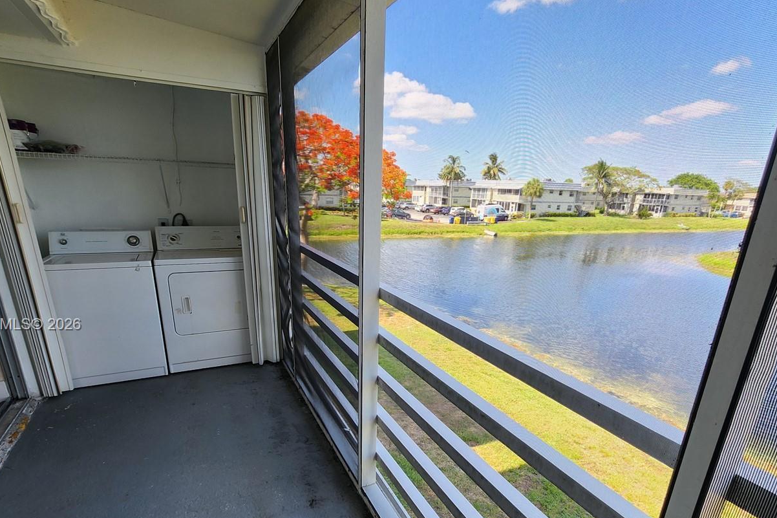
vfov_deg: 66.3
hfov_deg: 90.0
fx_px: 388
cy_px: 325
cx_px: 397
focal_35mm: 18
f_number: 2.2
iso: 32
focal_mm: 1.74
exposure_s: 1/120
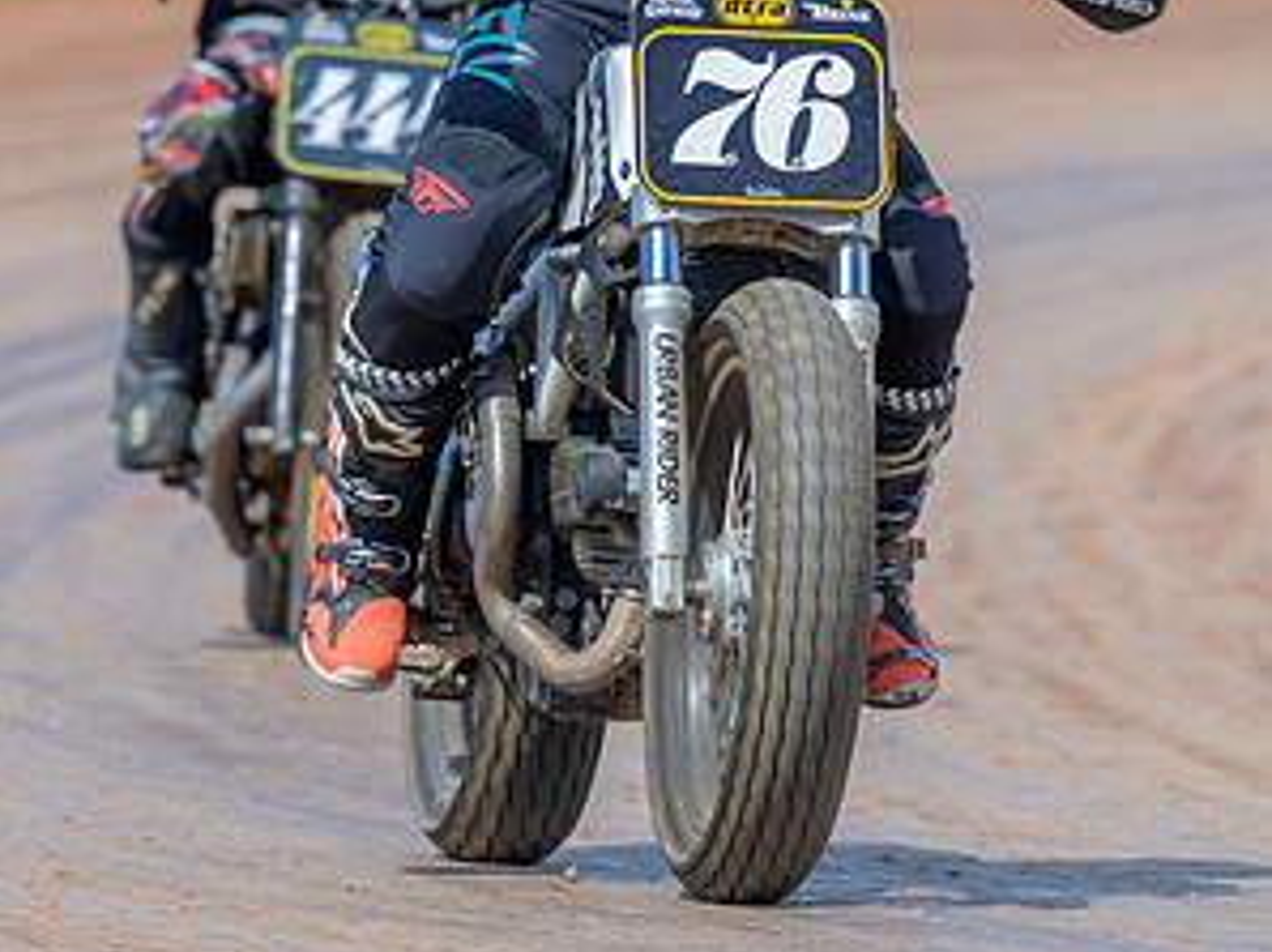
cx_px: 774
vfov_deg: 2.5
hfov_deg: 3.4
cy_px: 187
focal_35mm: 583
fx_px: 21406
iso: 64
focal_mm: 155
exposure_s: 1/320
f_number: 4
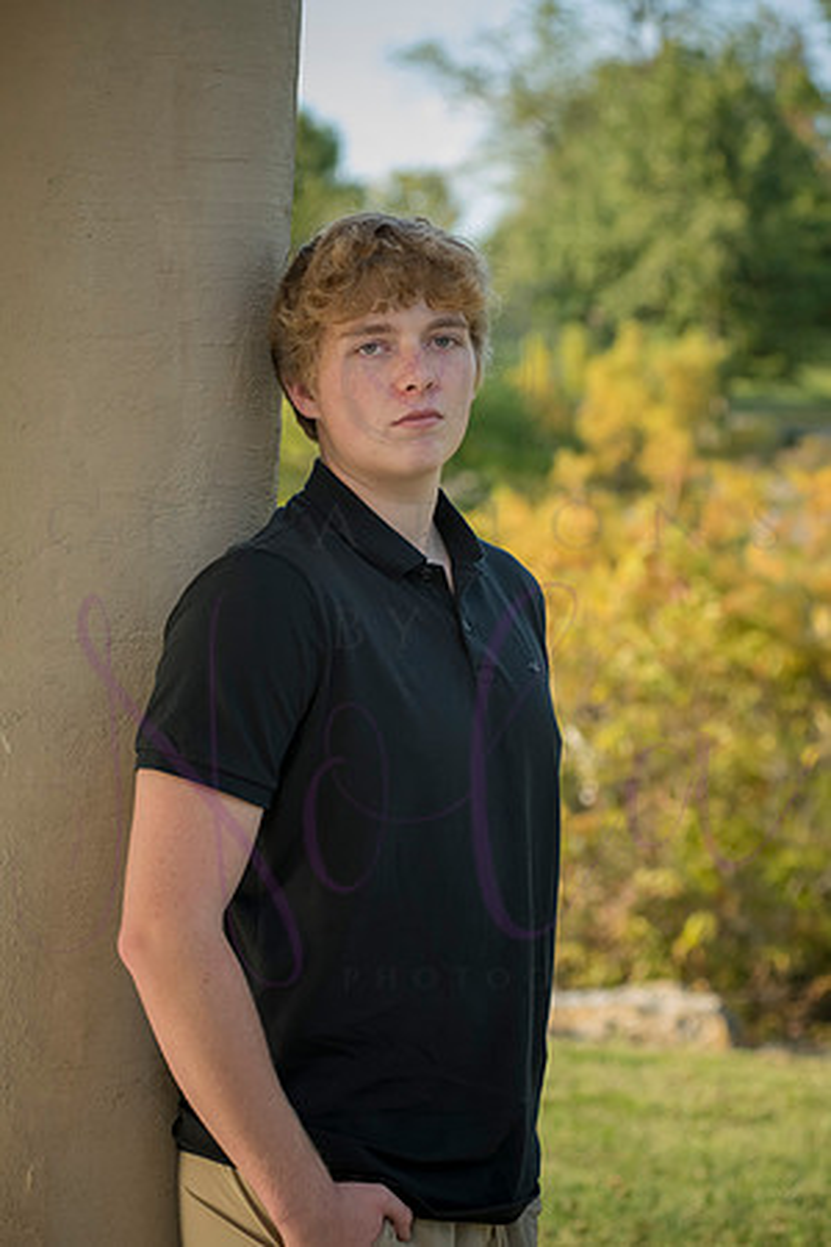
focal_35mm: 80
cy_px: 624
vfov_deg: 25.4
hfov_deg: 17.1
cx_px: 416
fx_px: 2770
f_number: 5
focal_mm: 80
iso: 800
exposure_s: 1/640
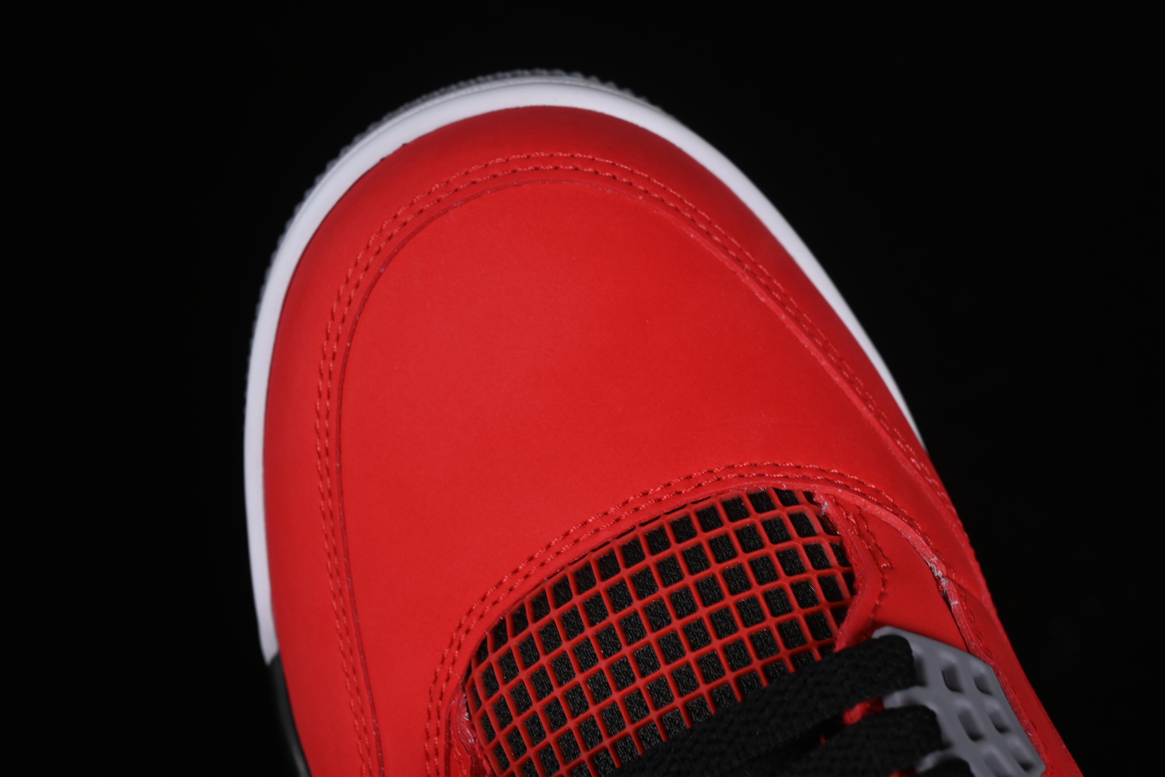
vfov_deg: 18.2
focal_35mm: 75
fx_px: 2427
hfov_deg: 27.0
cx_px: 582
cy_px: 388
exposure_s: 1/60
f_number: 7.1
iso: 160
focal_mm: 50
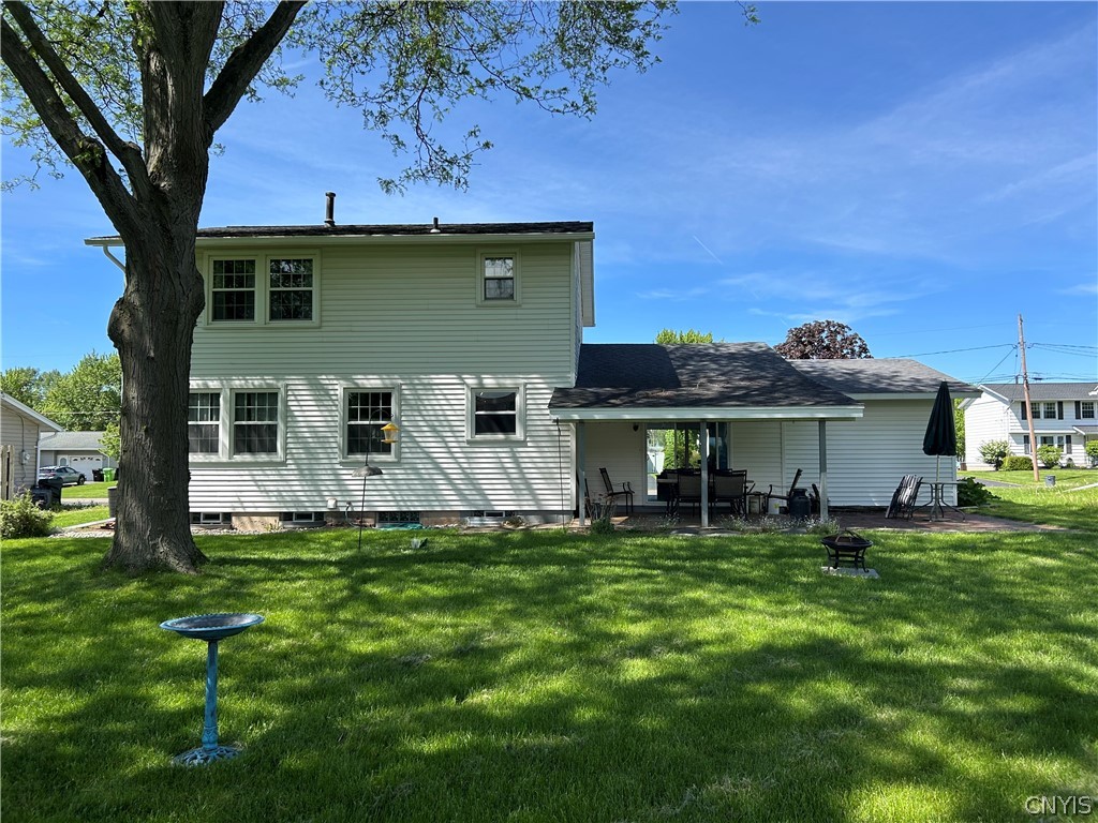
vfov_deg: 53.1
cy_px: 412
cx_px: 549
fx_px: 825
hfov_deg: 67.3
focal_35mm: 26
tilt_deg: +3.0
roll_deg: +0.0
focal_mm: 5.7
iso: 50
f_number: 1.5
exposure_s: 1/2513
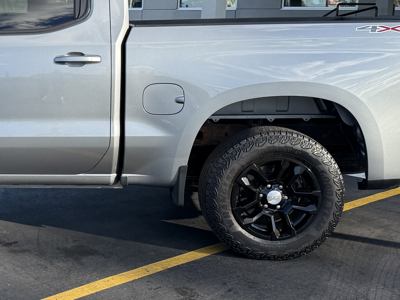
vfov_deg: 24.4
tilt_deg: -8.5
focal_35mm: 60
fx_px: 693
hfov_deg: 30.1
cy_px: 116
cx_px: 4
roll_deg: -1.0
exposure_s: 1/1901
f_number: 1.78
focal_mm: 6.76
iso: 100
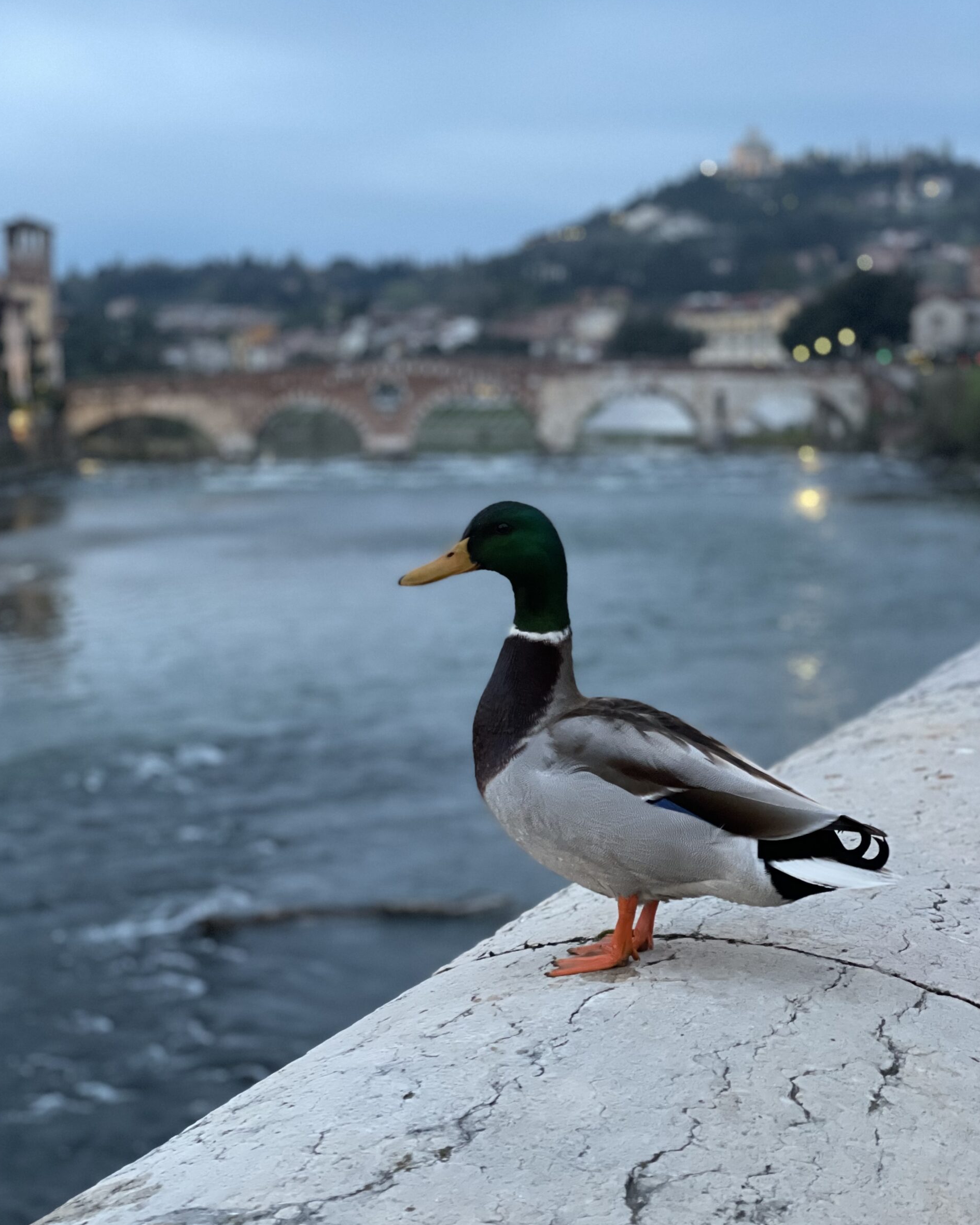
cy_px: 566
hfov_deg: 27.6
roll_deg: +1.4
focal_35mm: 55
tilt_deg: -3.6
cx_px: 484
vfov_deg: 34.1
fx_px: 1994
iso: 500
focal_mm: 6
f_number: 2
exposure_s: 1/40
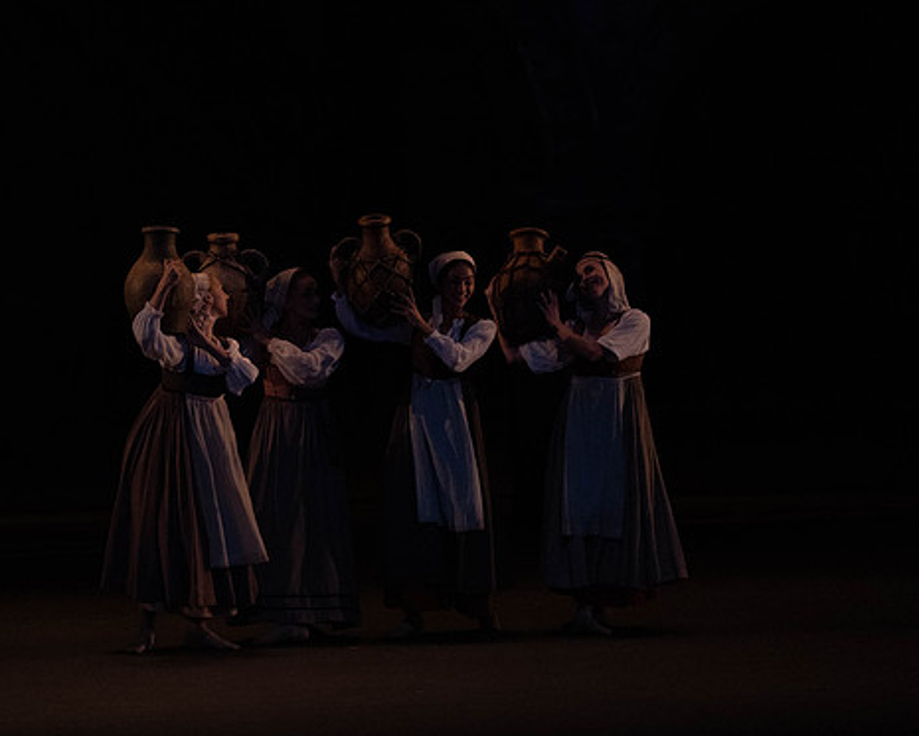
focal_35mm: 344
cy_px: 361
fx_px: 9356
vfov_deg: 4.5
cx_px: 366
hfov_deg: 5.6
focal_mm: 294
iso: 8000
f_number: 5.6
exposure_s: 1/250
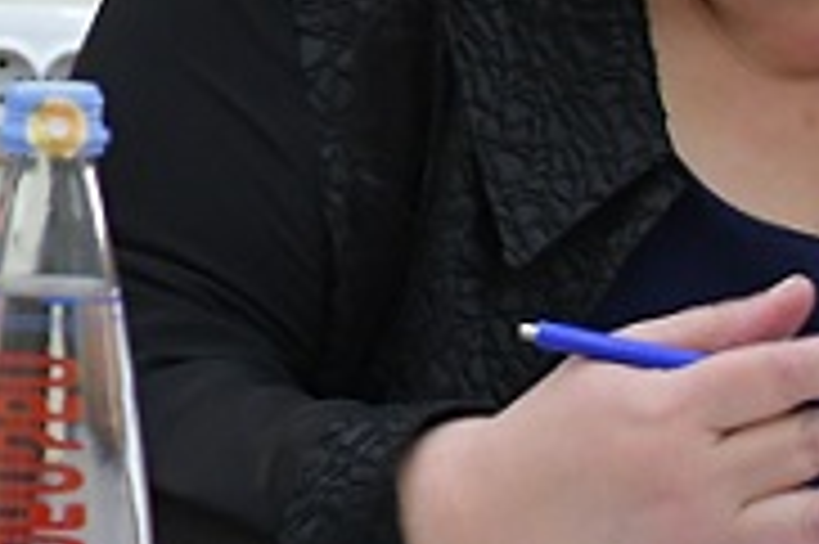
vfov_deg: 3.7
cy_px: -328
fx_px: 8273
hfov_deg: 5.5
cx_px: -1055
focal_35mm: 364
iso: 2500
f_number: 4.5
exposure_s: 1/100
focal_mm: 42
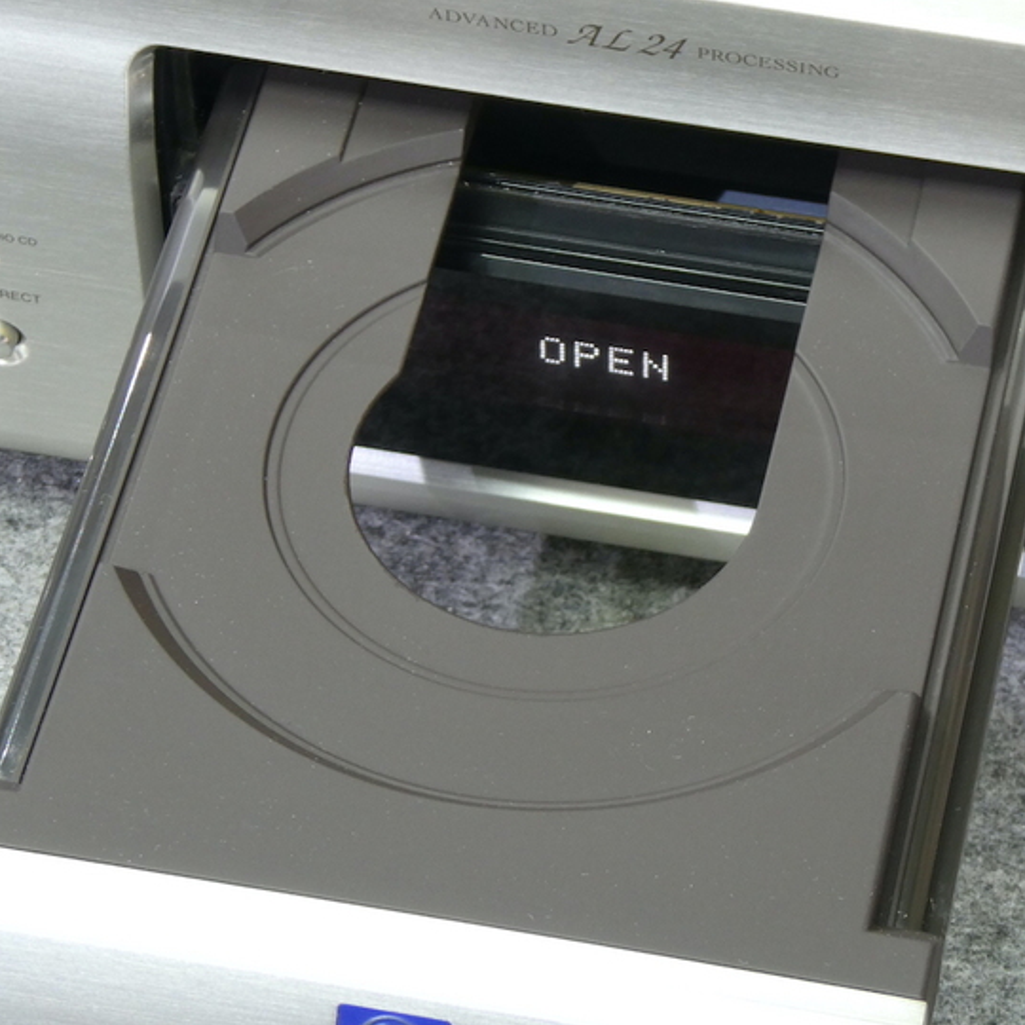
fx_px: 5159
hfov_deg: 11.3
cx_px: 564
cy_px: 615
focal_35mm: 154
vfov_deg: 11.3
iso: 200
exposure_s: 1/2.5
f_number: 5
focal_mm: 17.5
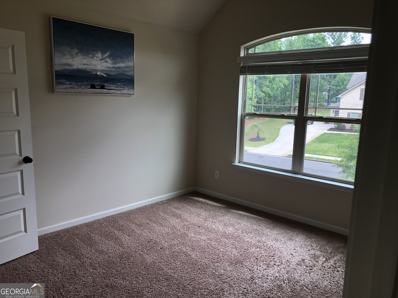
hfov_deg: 63.4
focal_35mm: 28
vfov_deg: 49.7
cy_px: 149
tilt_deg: -11.2
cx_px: 199
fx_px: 322
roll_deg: -2.5
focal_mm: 3.99
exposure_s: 1/120
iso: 40
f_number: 1.8
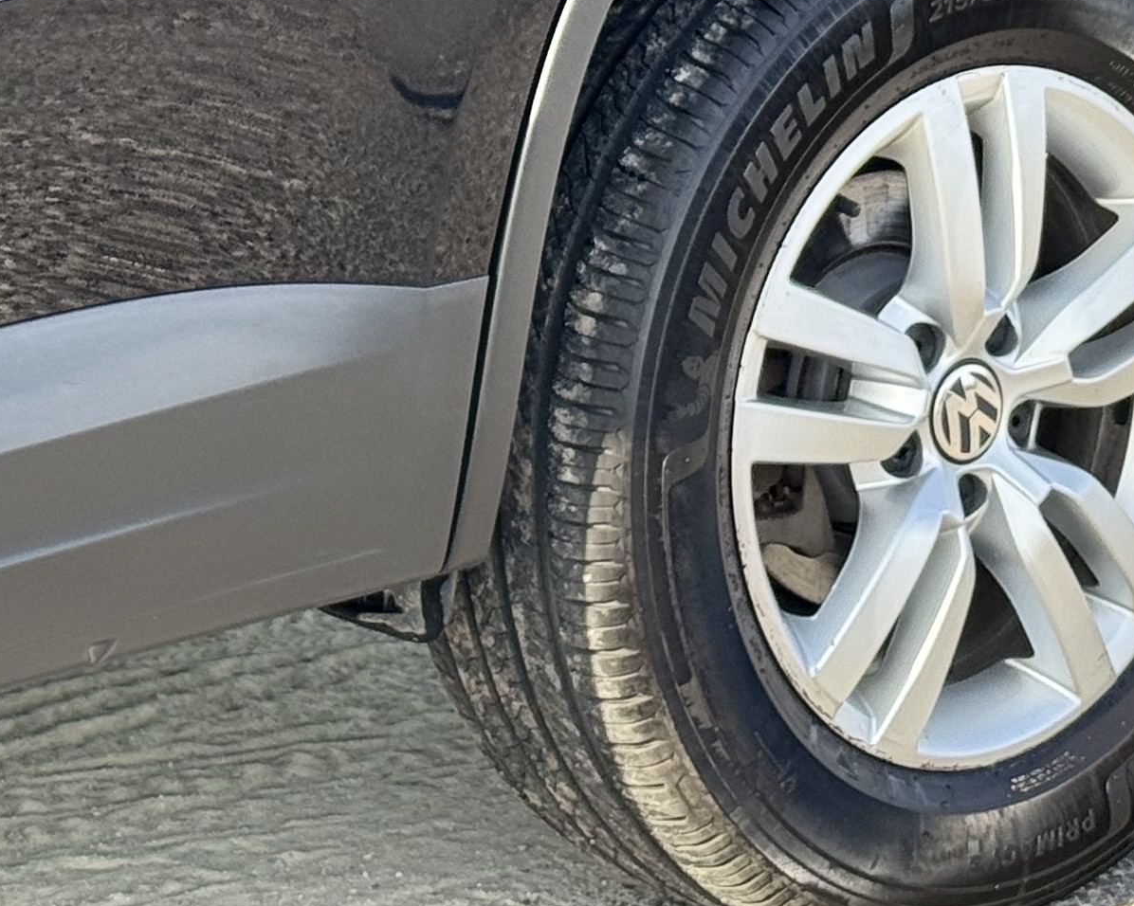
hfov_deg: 12.2
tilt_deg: -7.2
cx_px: 207
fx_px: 5301
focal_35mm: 158
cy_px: -431
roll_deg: +0.0
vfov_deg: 9.5
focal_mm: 6.76
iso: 64
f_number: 1.78
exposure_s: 1/854
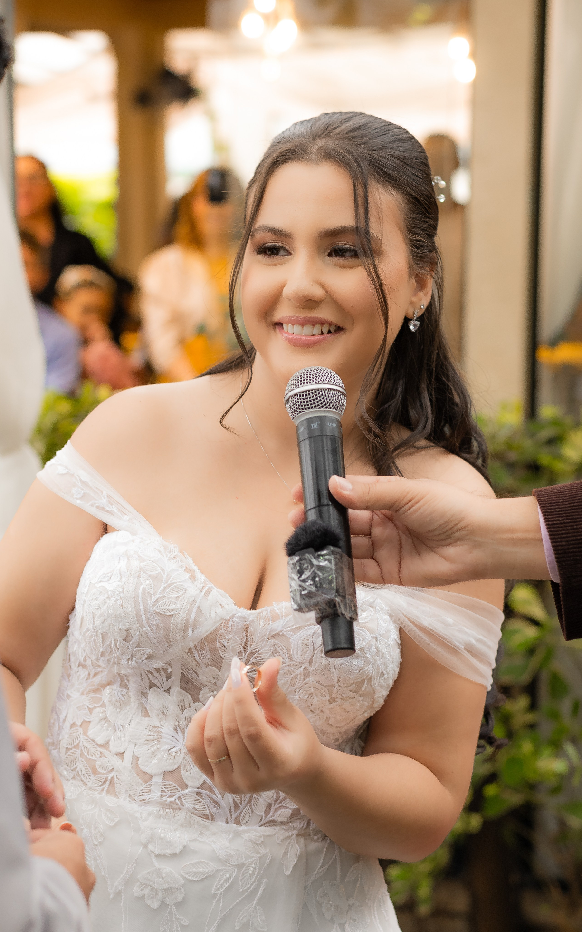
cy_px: 467
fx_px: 2183
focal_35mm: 86
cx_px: 277
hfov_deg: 15.2
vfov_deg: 24.1
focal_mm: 56
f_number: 2.8
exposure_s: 1/160
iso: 500
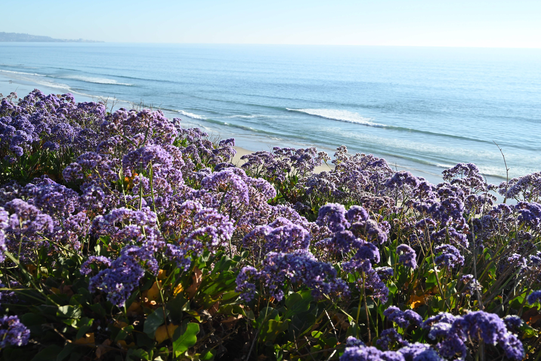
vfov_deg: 35.1
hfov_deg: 50.7
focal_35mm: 38
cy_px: 185
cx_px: 270
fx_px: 571
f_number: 8
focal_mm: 37
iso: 100
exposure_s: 1/250
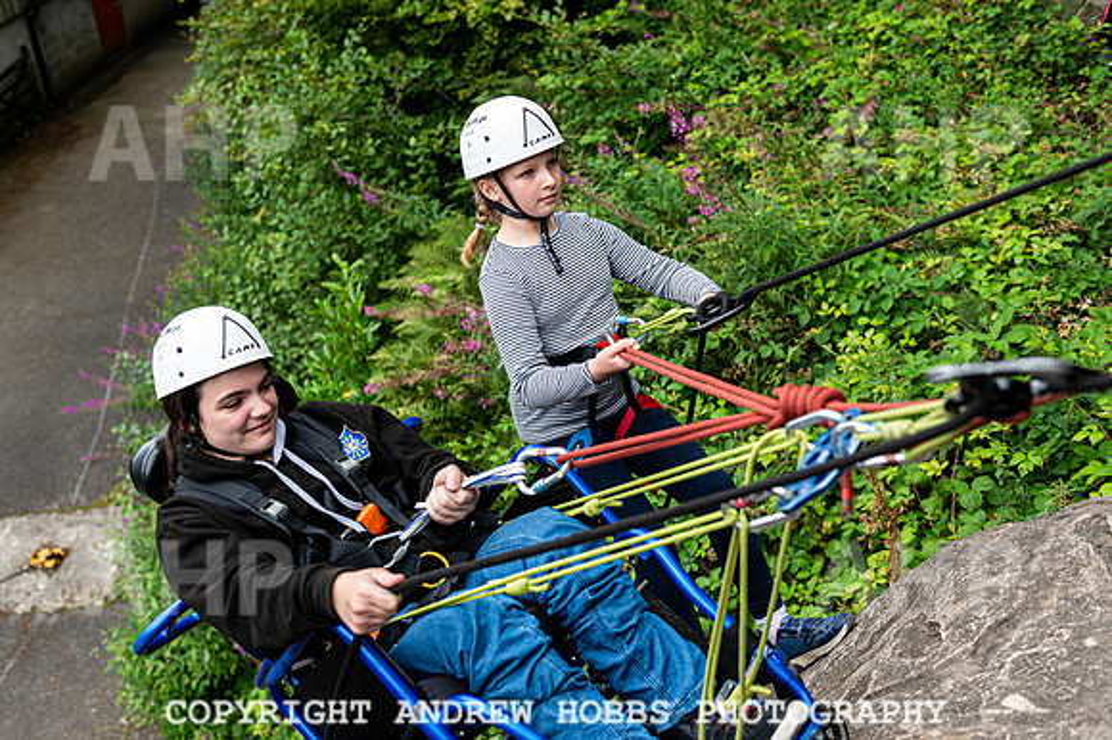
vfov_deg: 31.9
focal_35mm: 42
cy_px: 370
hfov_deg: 46.4
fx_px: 1297
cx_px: 556
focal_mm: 42
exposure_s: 1/200
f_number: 4
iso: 100
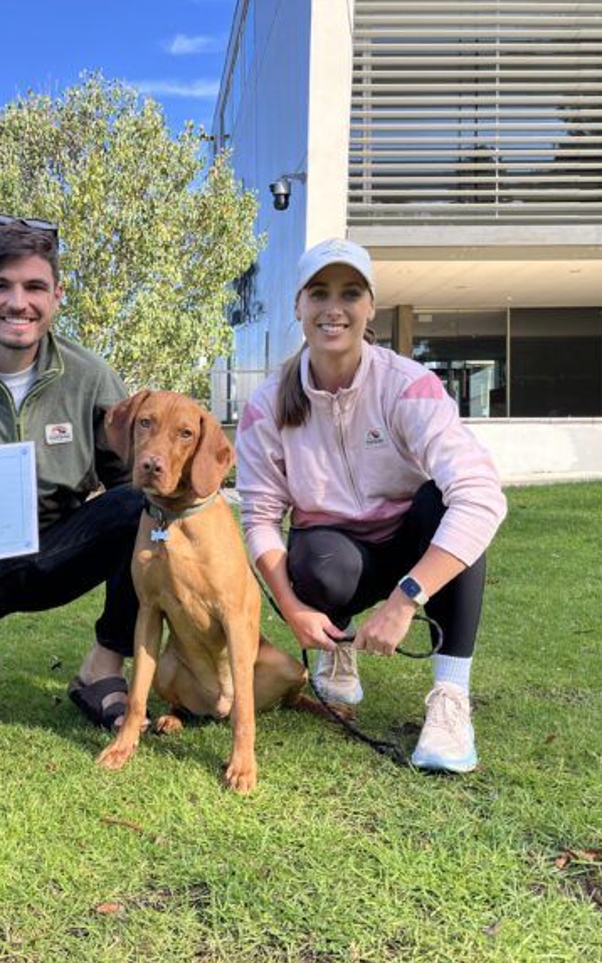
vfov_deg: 52.7
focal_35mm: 37
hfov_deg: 34.0
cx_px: 177
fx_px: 970
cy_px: 482
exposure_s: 1/967
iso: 50
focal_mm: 5.1
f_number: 1.6
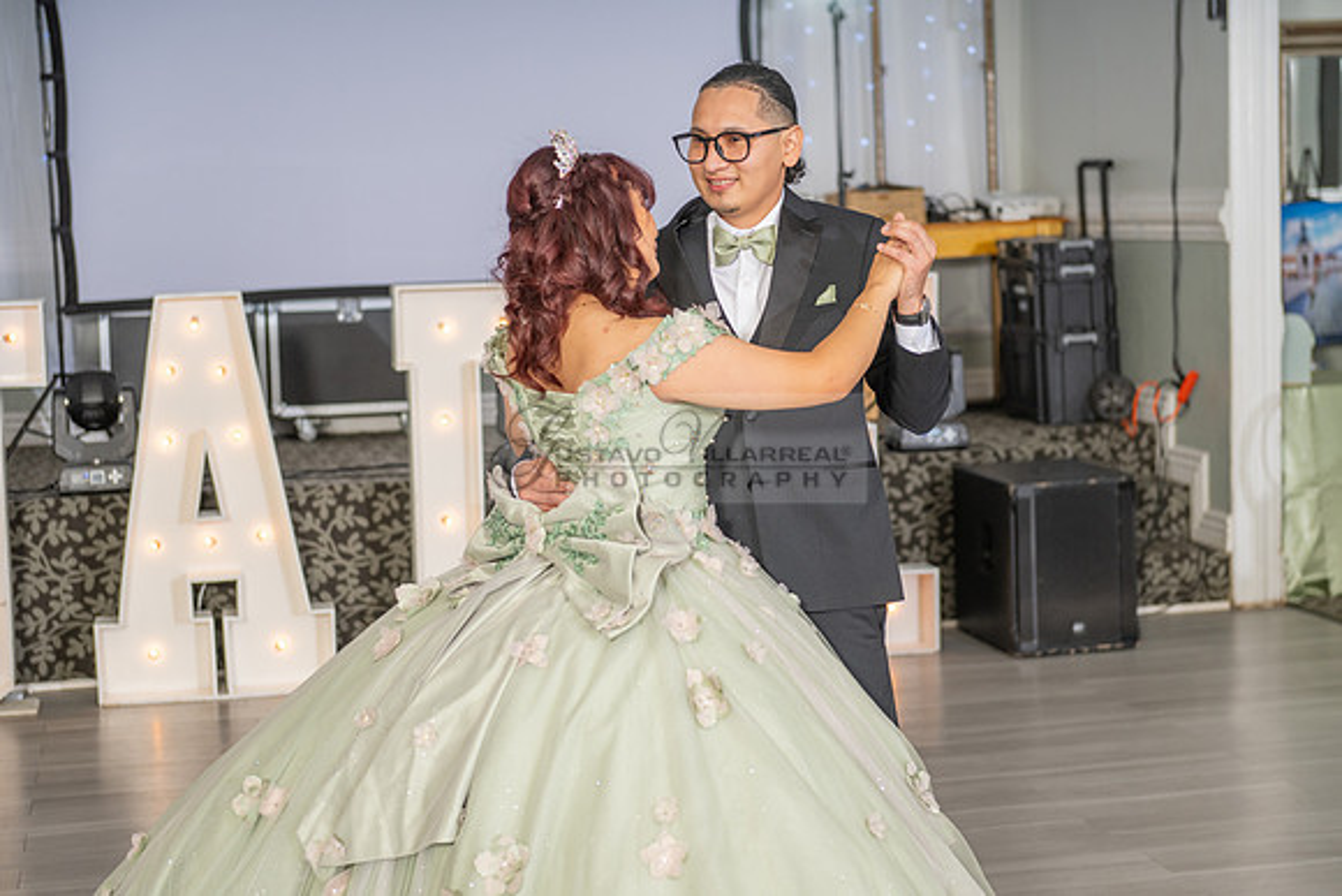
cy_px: 448
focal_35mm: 70
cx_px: 671
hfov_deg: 28.8
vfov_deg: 19.5
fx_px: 2610
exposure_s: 1/200
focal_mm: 70
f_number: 3.5
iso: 500
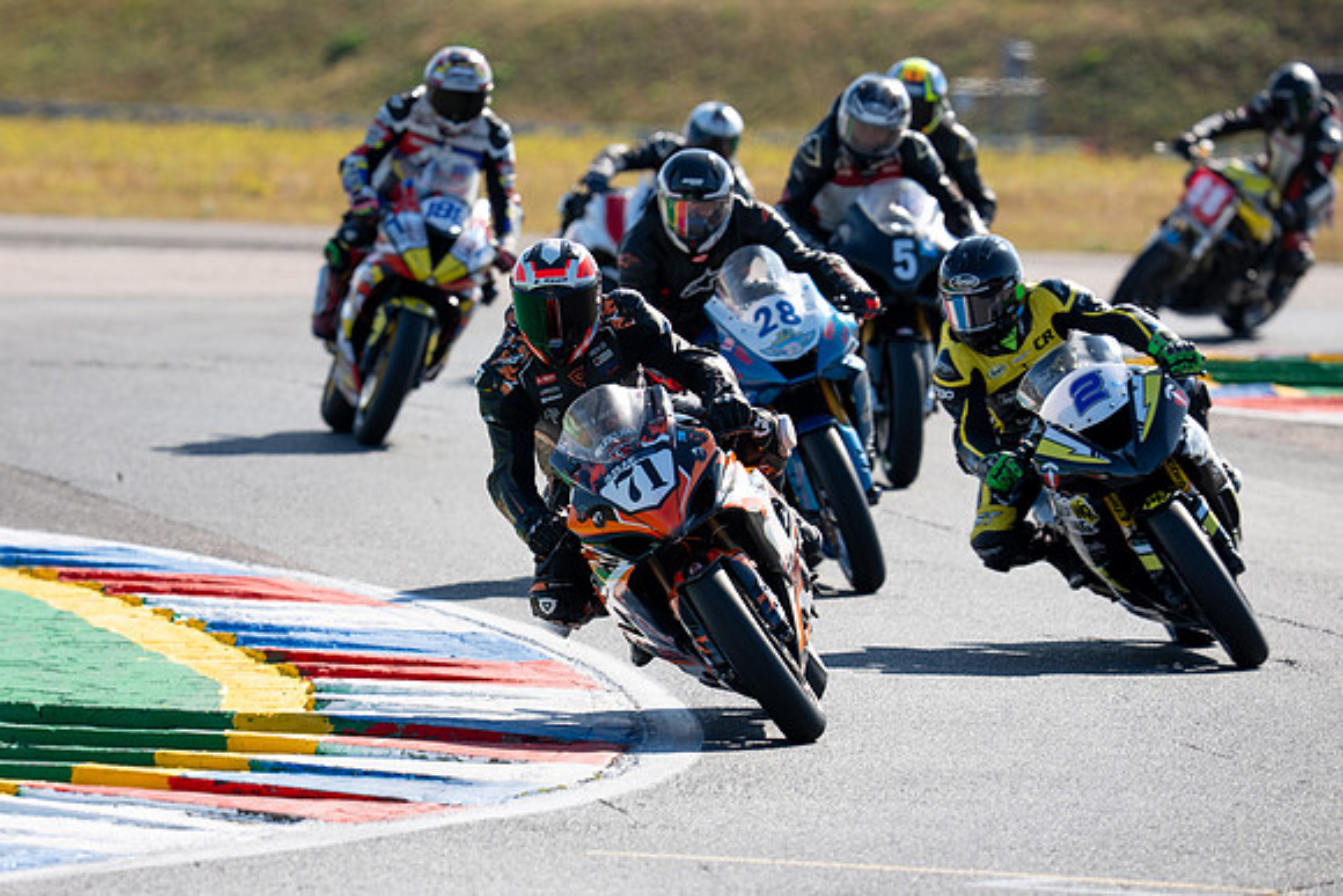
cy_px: 448
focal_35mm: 450
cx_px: 588
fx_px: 16784
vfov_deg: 3.1
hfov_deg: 4.6
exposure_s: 1/320
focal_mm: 400
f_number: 5.6
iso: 100
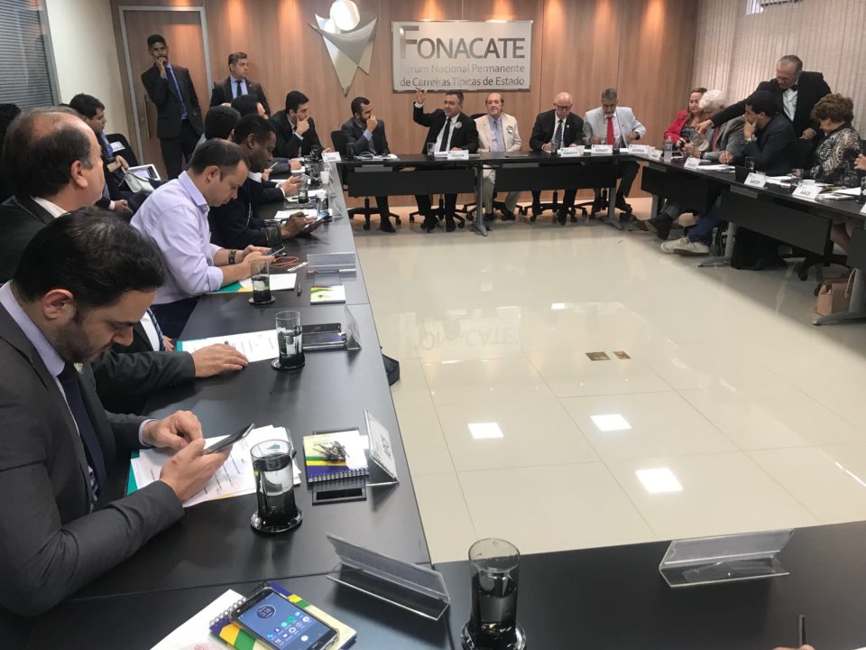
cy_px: 325
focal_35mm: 28
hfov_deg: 63.4
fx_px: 700
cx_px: 433
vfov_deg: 49.7
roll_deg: +1.1
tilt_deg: -18.9
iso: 32
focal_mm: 3.99
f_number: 1.8
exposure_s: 1/30
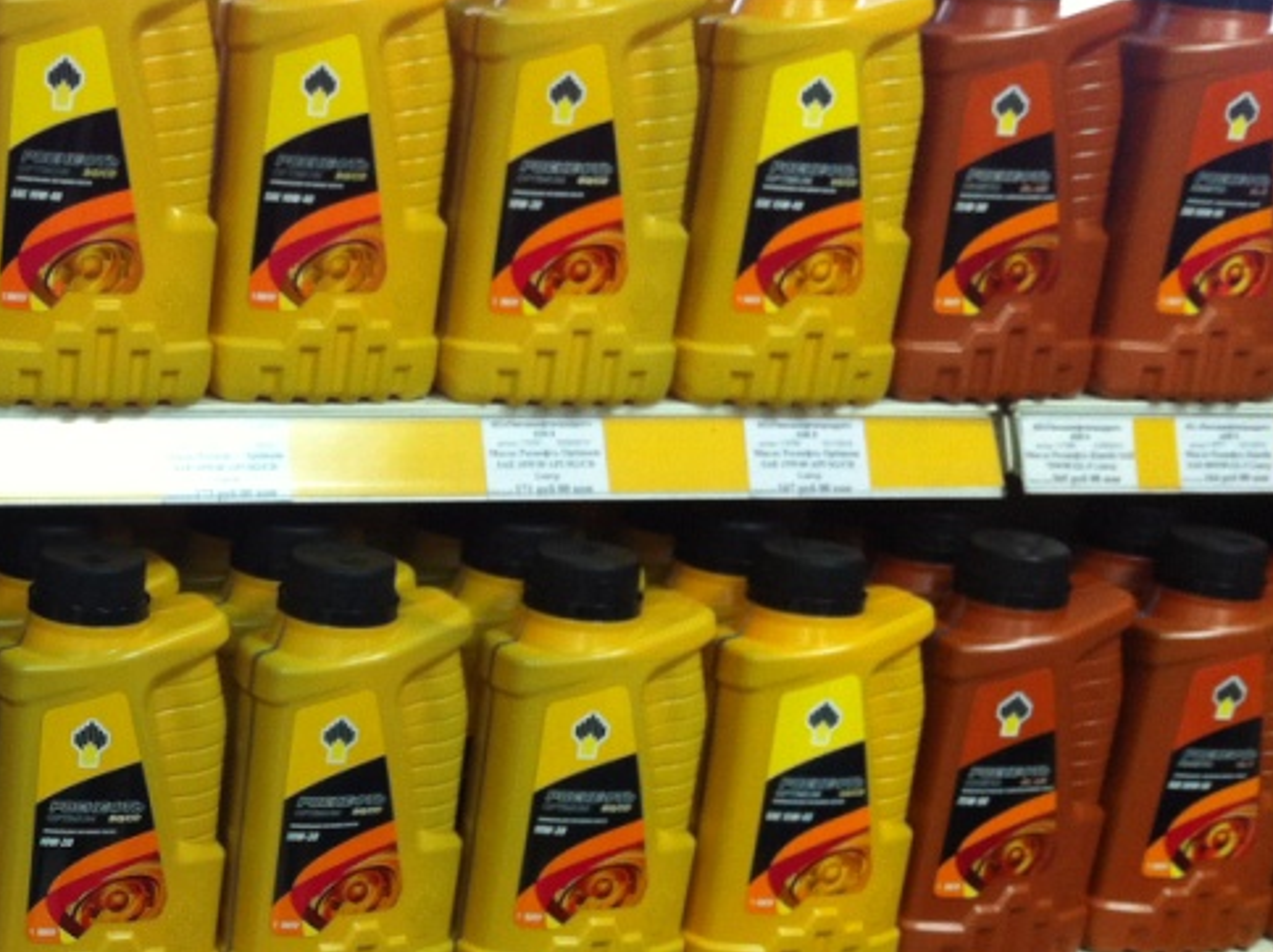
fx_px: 2719
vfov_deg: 19.6
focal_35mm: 74
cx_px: -18
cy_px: 782
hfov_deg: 25.0
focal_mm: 3.85
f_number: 2.8
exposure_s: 1/15
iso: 100
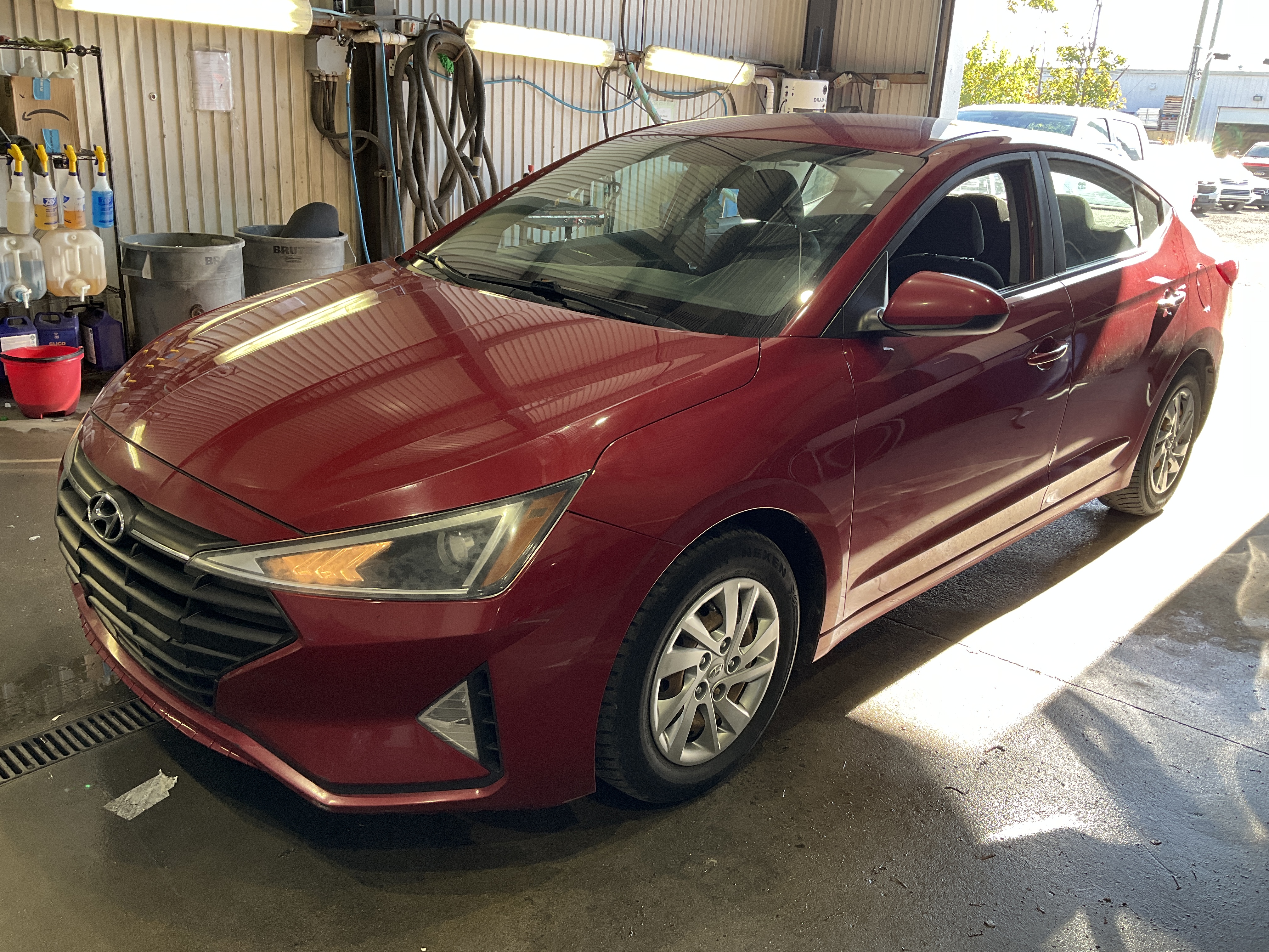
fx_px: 1063
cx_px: 634
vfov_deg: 48.2
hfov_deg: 61.7
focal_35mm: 29
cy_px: 476
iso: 50
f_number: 1.8
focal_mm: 3
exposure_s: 1/122
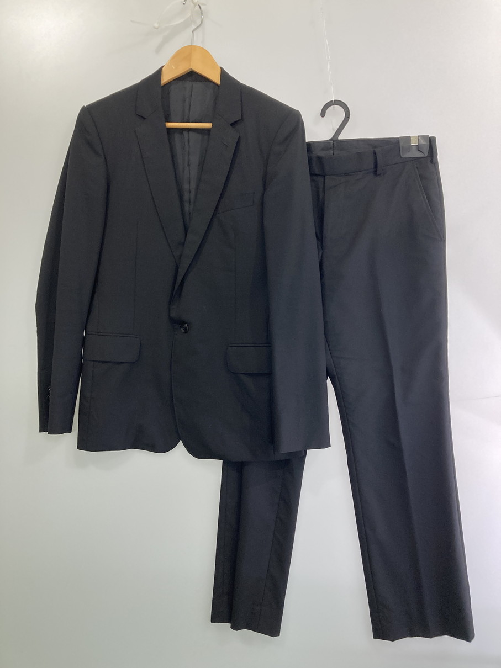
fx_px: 541
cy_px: 334
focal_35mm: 28
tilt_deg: -19.9
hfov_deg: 49.7
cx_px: 250
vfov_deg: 63.5
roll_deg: +0.6
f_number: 1.8
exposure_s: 1/50
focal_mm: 3.99
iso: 125
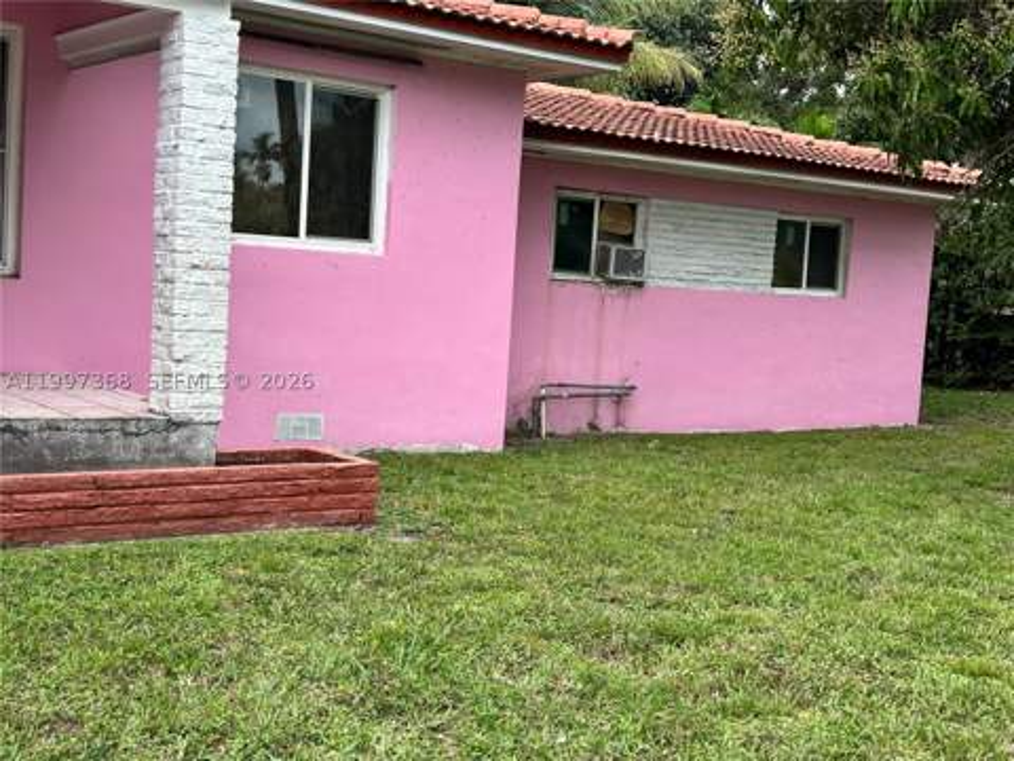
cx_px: 507
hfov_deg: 39.7
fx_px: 1406
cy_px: 380
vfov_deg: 30.3
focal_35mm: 48
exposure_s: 1/484
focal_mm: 6.86
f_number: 1.78
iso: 64
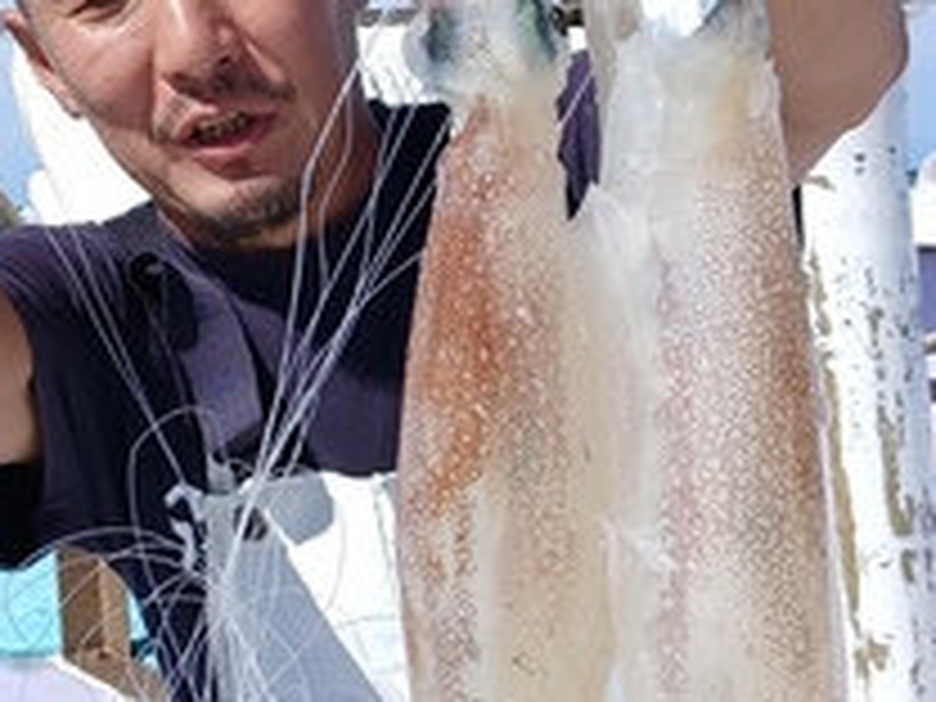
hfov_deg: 24.2
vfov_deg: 18.4
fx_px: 2163
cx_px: 261
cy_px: 288
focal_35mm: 80
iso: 20
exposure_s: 1/605
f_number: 1.8
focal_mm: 3.86
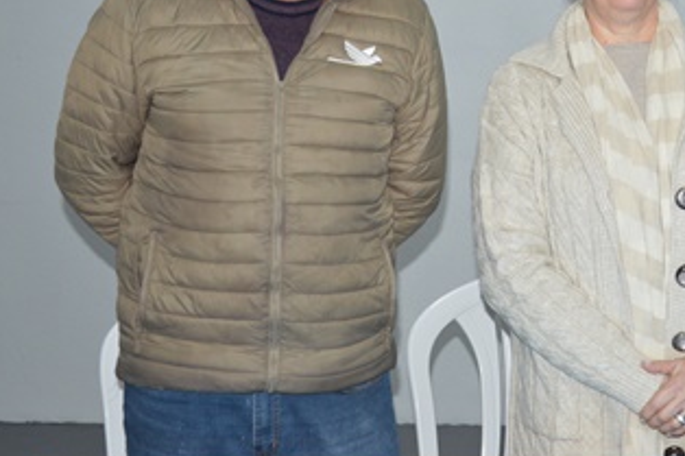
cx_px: 644
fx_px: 1635
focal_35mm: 86
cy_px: 101
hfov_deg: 22.9
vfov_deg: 15.8
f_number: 4.2
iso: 800
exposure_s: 1/60
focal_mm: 30
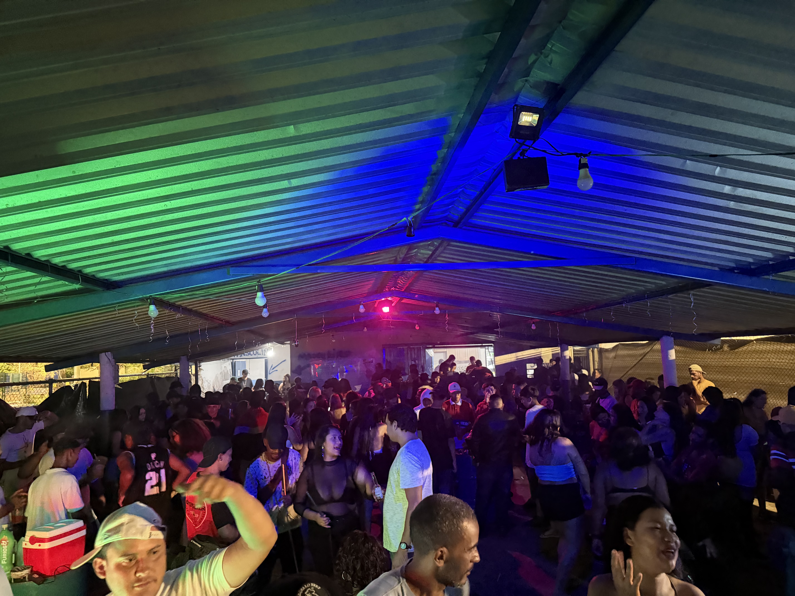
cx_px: 398
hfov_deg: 71.6
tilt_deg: +6.4
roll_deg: +2.4
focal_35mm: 24
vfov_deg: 56.8
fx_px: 551
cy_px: 298
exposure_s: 1/25
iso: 1600
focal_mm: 6.76
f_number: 1.78
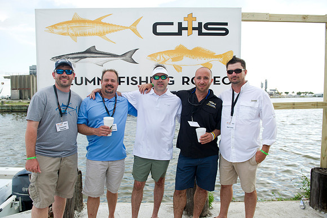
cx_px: 164
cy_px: 109
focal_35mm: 26
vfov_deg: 49.5
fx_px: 236
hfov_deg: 69.4
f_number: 4.5
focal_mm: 26
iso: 200
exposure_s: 1/200
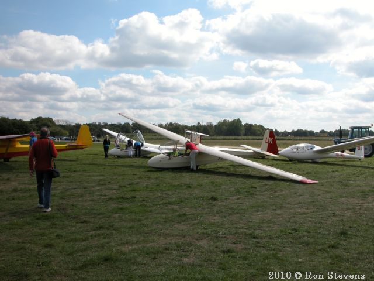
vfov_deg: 40.7
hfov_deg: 52.6
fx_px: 378
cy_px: 140
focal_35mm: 35
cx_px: 187
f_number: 7.1
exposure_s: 1/351
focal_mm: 8.9
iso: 100
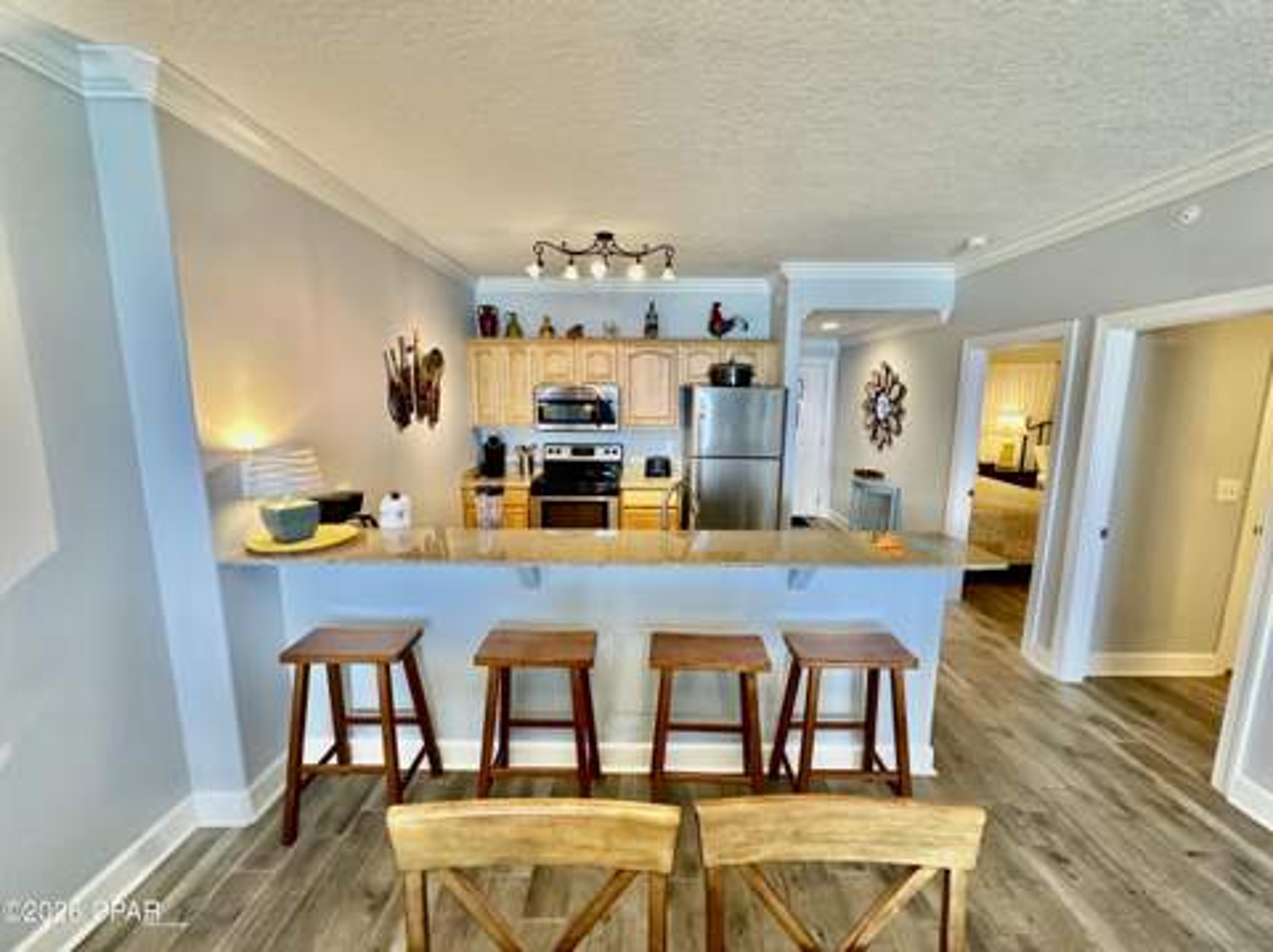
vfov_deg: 85.6
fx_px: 514
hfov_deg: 102.1
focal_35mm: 14
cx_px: 636
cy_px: 476
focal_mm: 2.22
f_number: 2.2
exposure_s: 1/60
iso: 200
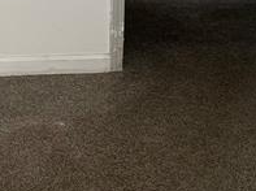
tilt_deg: -6.4
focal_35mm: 125
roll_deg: -1.2
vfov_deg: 10.7
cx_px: -94
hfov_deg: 15.0
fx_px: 923
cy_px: -208
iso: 160
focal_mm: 6.86
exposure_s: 1/121
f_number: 1.78
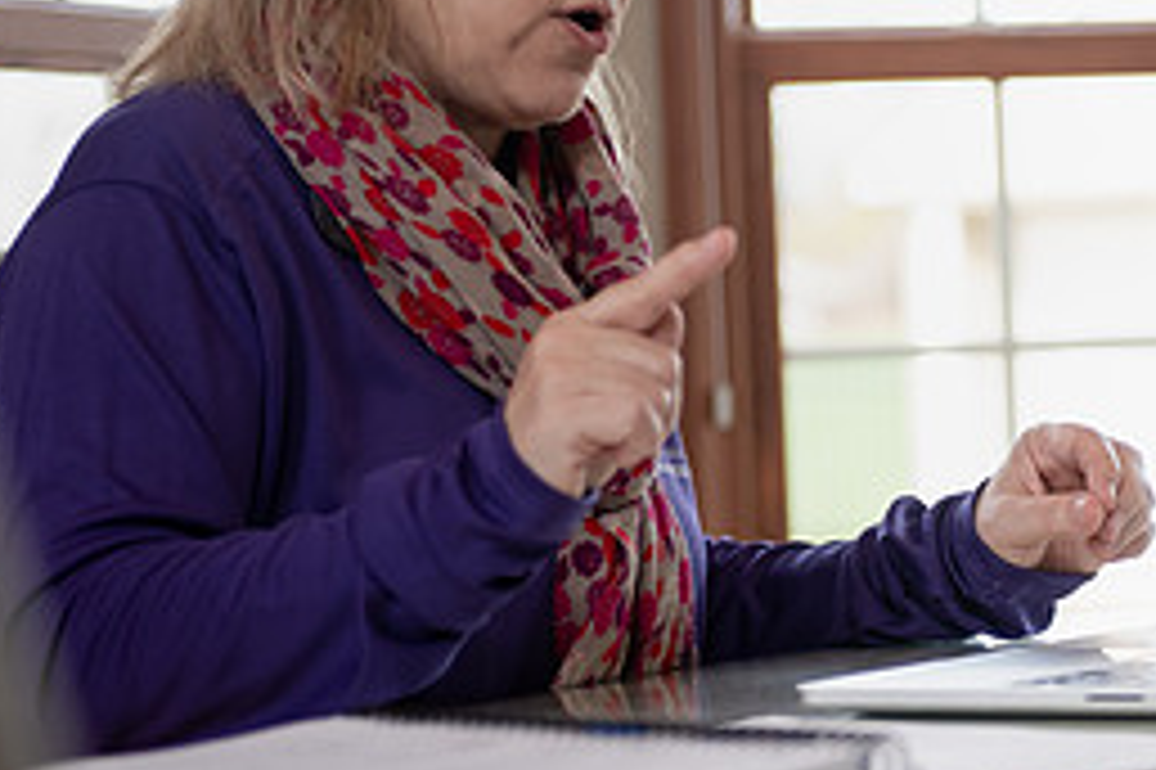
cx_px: 697
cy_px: 187
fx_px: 4204
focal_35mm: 131
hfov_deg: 15.6
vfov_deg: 10.4
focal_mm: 58
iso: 320
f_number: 2.8
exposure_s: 1/250
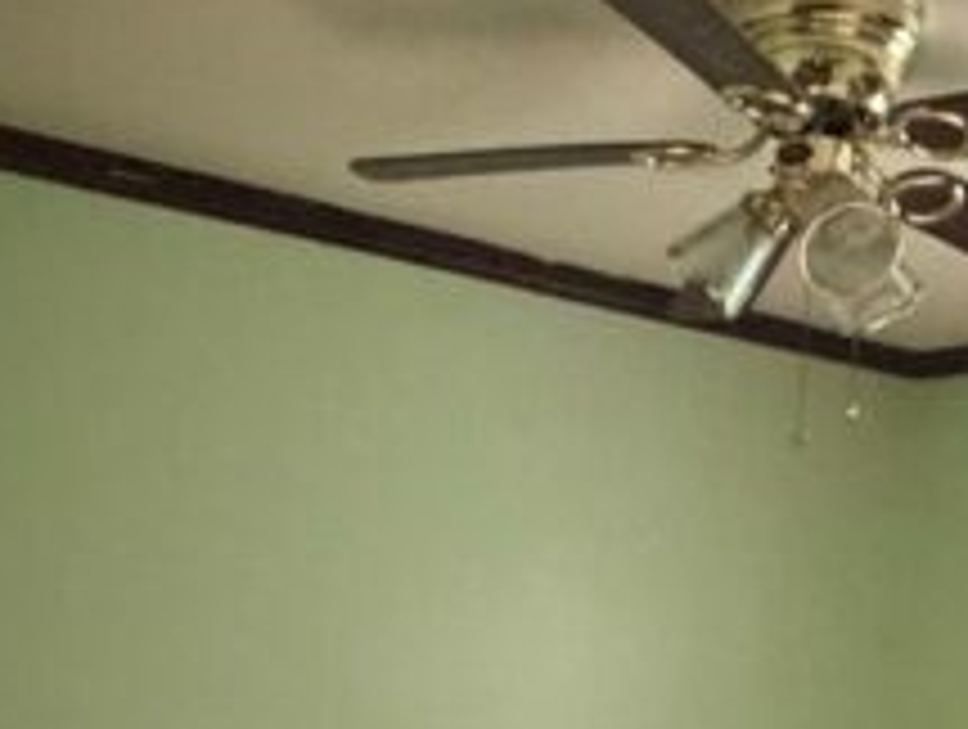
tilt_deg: -5.2
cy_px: 752
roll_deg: -2.1
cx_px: 738
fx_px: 1457
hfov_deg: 35.8
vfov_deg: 26.4
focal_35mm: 52
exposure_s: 1/42
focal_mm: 2.22
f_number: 2.2
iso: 1250
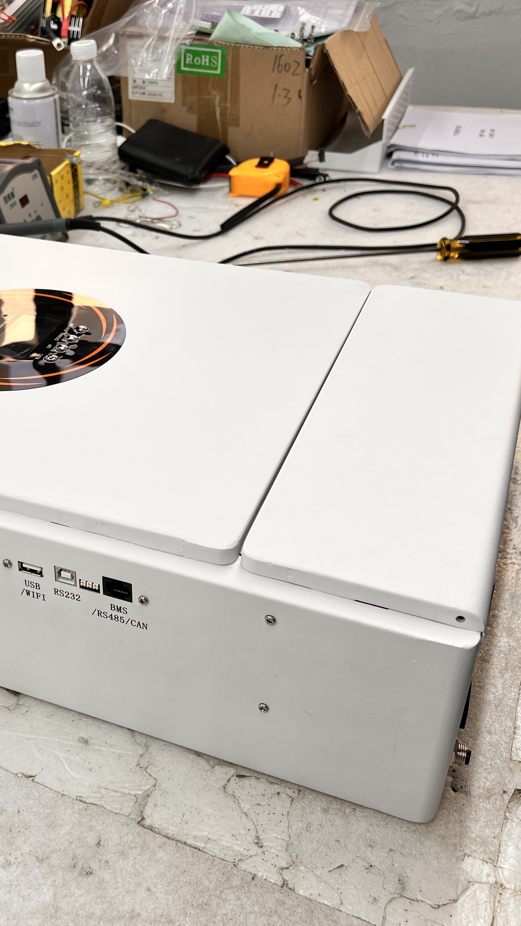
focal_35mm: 38
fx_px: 933
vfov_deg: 52.8
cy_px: 463
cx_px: 120
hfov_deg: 30.6
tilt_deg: -33.8
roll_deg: +3.4
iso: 32
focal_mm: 5.7
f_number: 1.5
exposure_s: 1/114
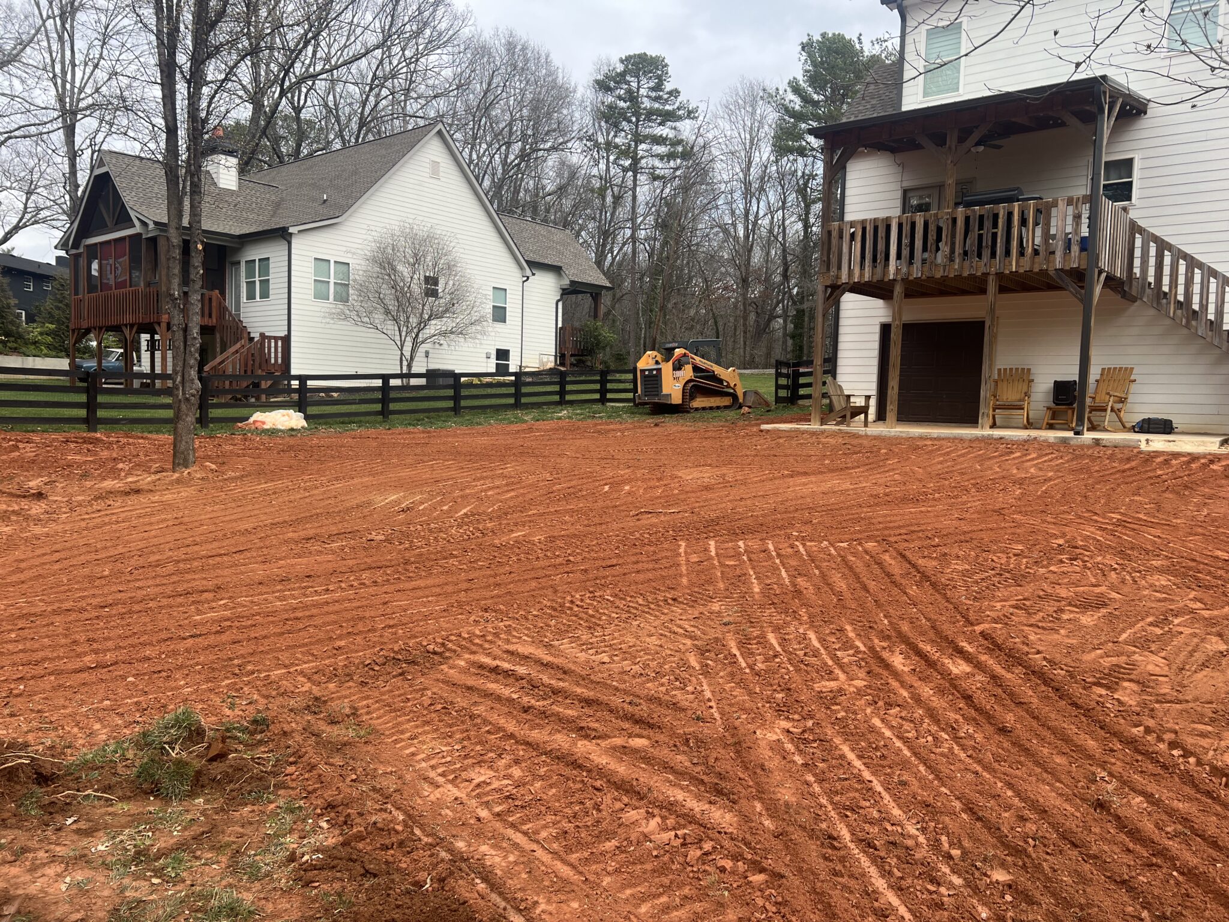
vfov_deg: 53.1
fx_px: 923
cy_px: 461
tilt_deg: -4.9
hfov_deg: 67.3
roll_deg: -1.1
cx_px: 614
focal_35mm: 26
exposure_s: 1/2008
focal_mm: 5.7
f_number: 1.5
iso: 50
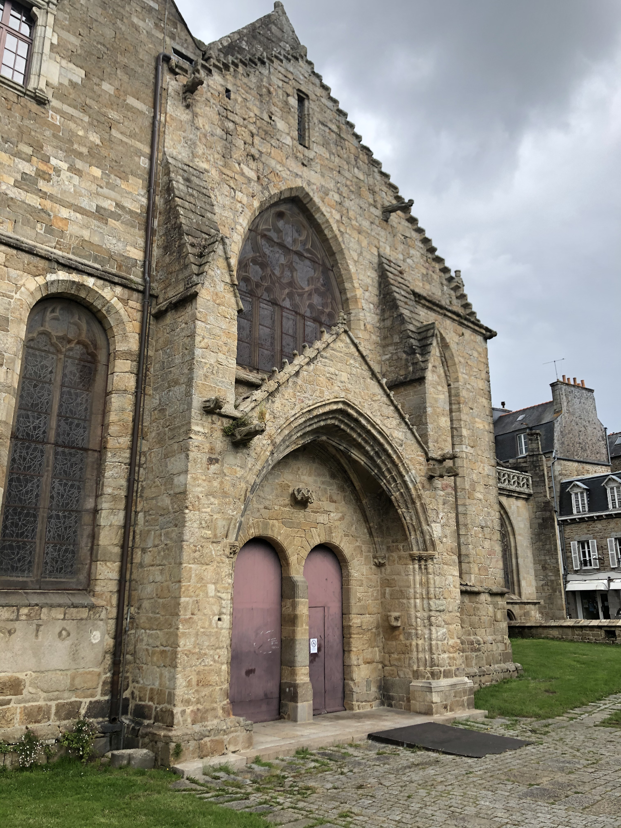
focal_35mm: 28
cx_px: 310
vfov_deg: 63.4
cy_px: 414
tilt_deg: +16.8
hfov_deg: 49.7
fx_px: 670
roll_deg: +0.9
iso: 20
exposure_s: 1/810
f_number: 1.8
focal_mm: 4
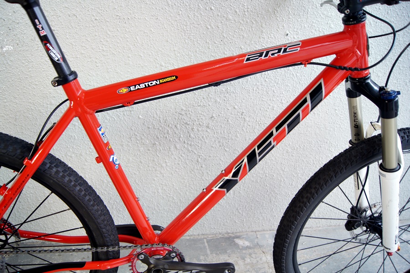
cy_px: 136
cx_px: 205
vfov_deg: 47.9
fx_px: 307
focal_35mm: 27
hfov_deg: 67.4
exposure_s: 1/50
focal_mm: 18
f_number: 3.5
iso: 160
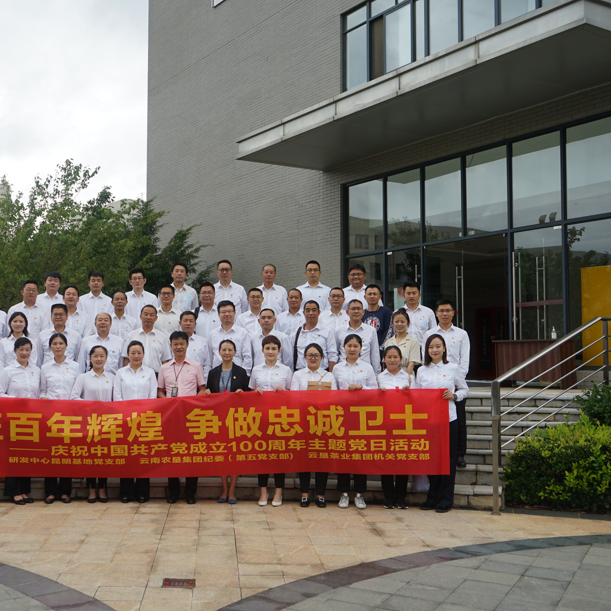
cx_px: 207
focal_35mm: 40
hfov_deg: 41.4
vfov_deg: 41.9
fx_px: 799
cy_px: 309
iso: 100
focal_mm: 31
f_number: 5.6
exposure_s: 1/200
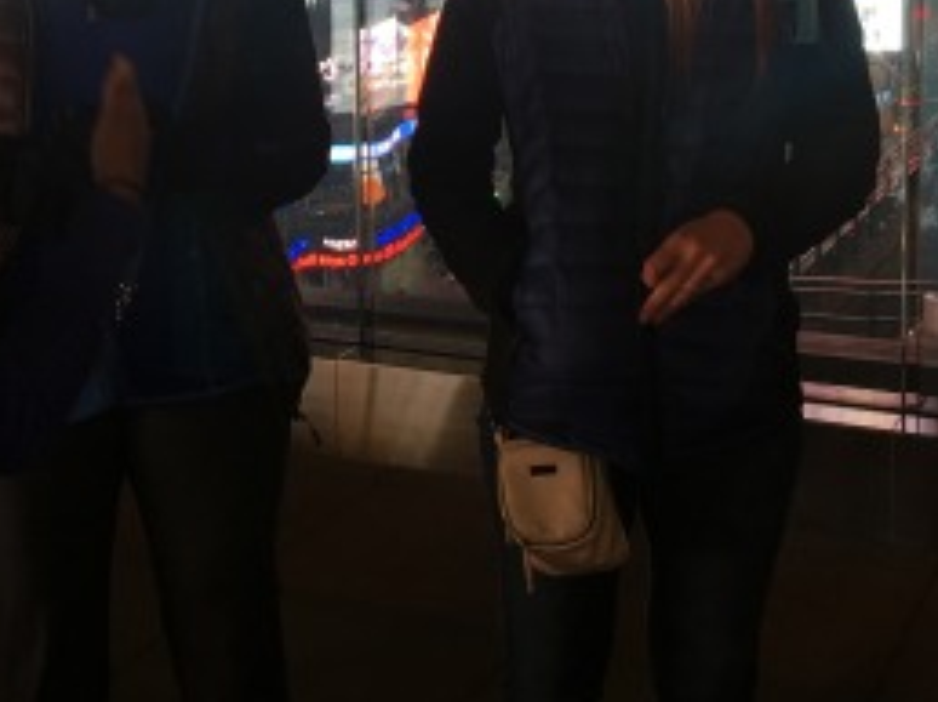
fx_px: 1949
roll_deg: +1.8
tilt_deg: -6.1
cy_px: 18
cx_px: 254
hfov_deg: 26.8
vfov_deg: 19.9
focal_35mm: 72
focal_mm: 4.15
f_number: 2.2
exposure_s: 1/30
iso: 32
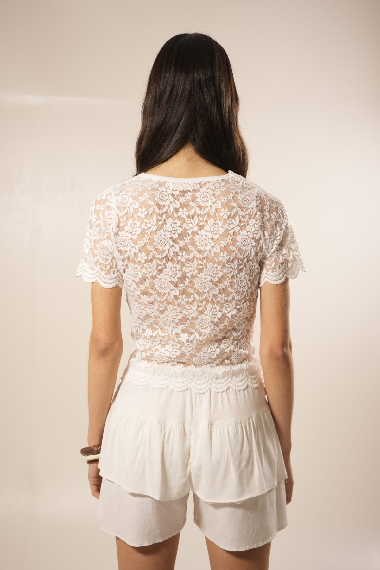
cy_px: 285
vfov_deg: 39.6
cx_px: 190
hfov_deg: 27.0
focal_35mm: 50
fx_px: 792
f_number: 3.2
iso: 400
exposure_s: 1/60
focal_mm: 50
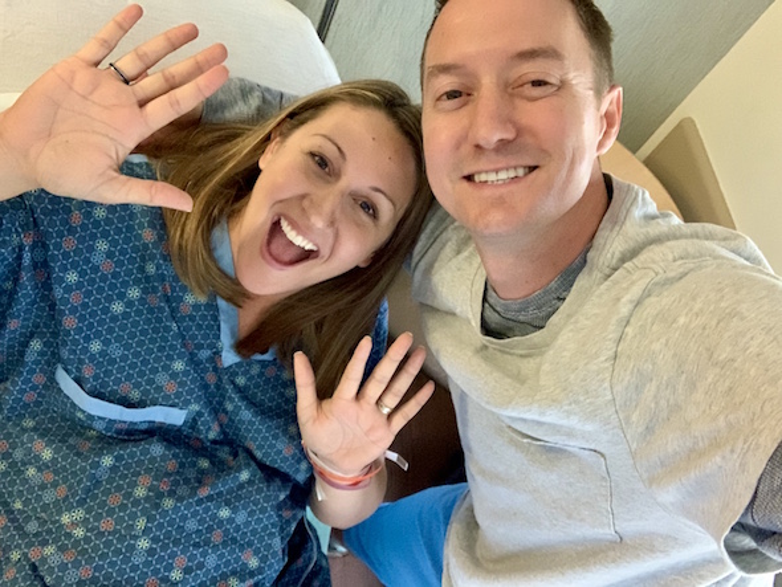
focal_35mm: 32
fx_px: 723
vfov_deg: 44.2
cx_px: 391
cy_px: 294
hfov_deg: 56.8
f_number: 2.2
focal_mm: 2.87
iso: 640
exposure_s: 1/25
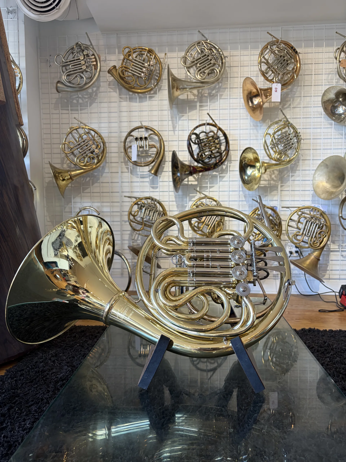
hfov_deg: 53.1
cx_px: 173
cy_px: 231
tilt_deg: -4.9
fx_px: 347
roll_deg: +0.5
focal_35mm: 26
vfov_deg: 67.3
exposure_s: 1/120
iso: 100
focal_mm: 5.96
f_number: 1.6
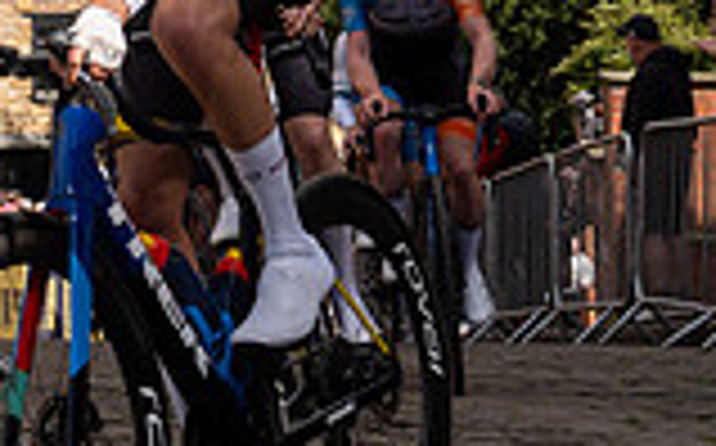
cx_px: 223
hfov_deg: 11.8
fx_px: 3450
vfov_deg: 7.2
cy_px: -394
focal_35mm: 177
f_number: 5
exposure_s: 1/1000
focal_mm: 32
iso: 125
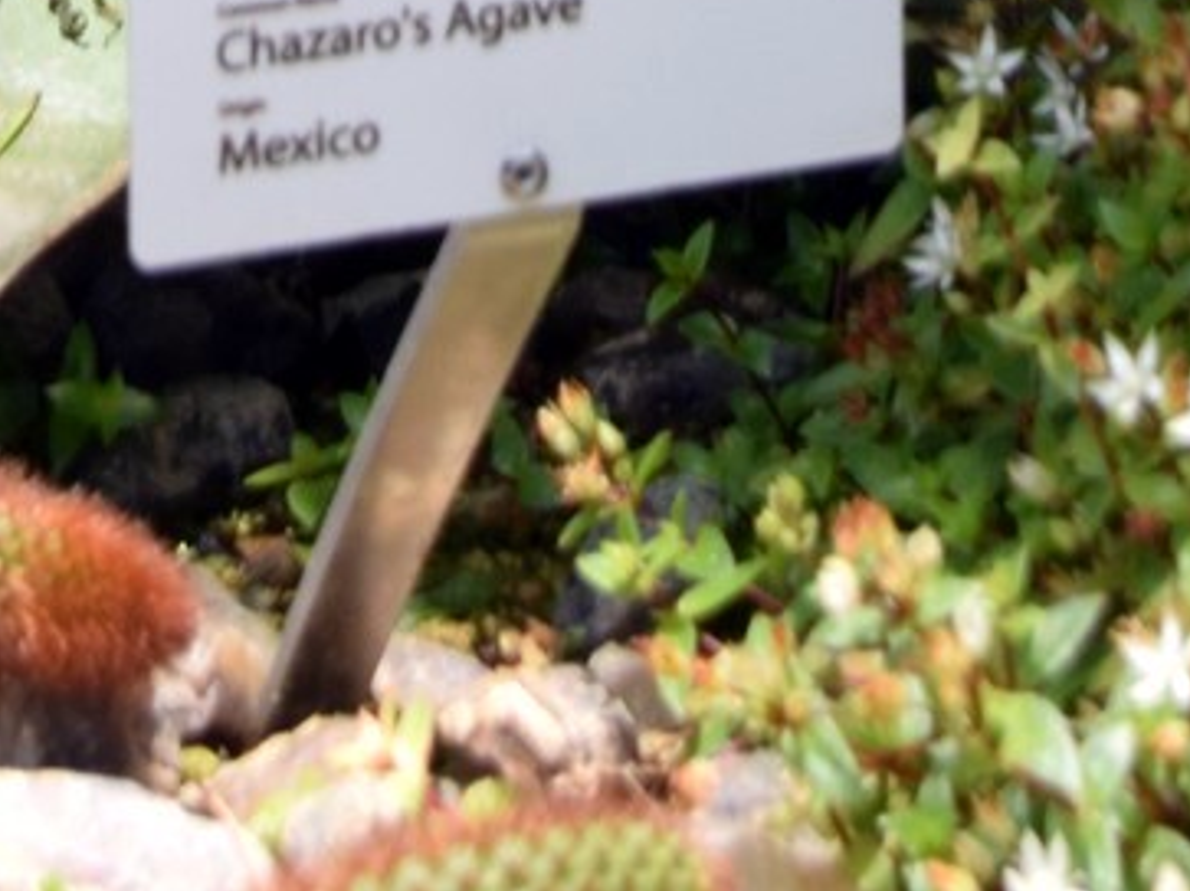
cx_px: 416
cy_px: -2644
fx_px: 6495
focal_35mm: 189
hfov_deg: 10.5
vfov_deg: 6.4
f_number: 8
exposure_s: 1/250
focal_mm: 22
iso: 360
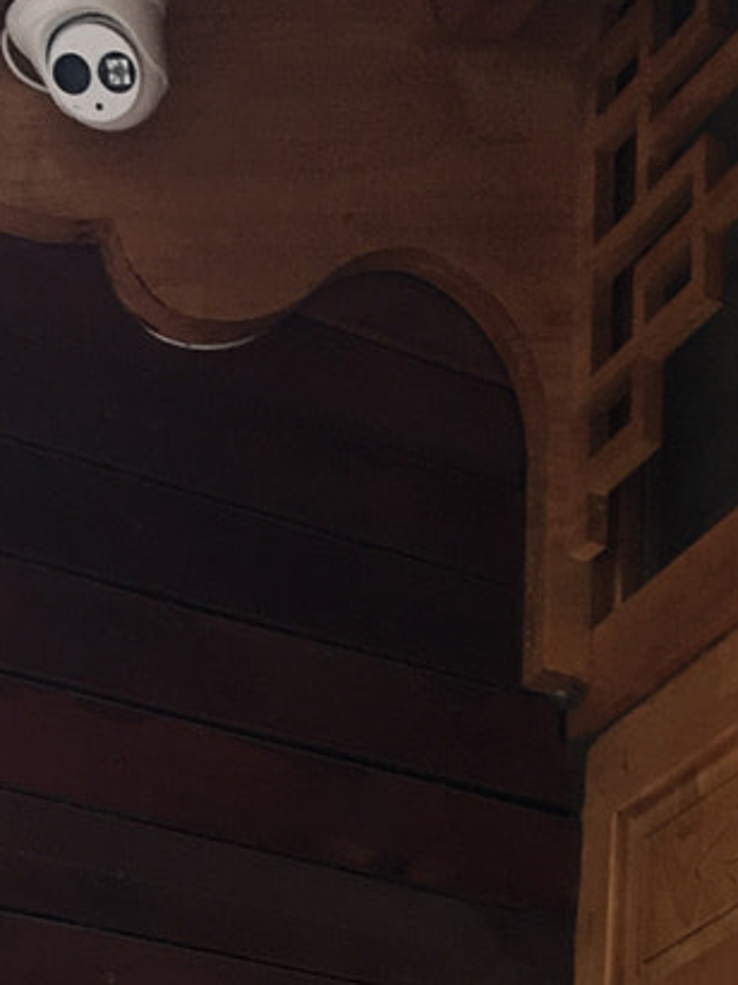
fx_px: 3214
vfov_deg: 16.1
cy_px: 1426
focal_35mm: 113
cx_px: 982
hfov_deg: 12.6
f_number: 2.2
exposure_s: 1/181
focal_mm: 4.15
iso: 25
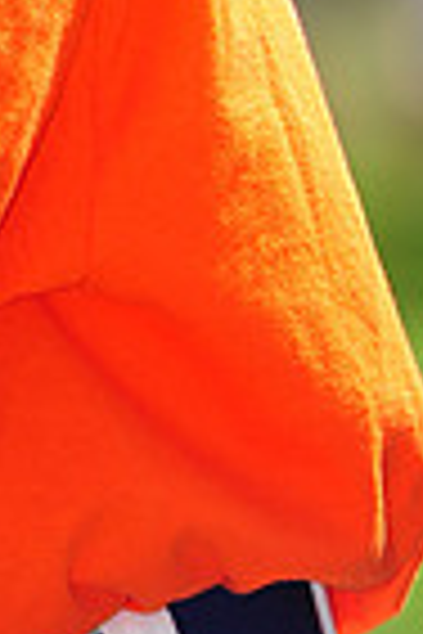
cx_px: -288
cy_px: -621
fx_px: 14504
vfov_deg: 2.5
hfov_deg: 1.7
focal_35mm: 823
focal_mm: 200
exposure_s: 1/640
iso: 200
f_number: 4.5
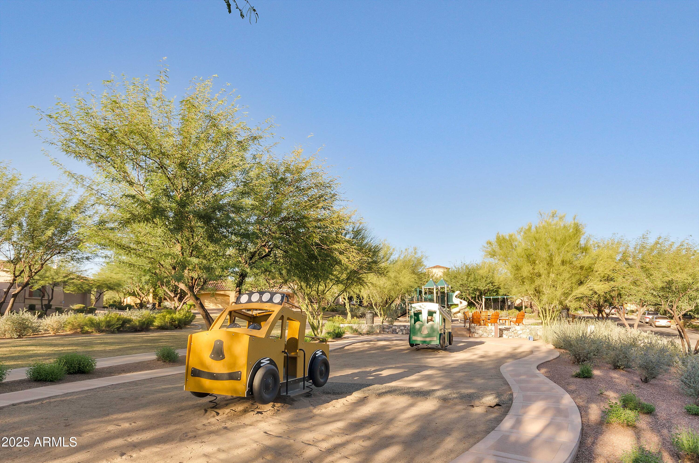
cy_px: 232
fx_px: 378
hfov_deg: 85.5
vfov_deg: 63.0
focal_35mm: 20
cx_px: 350
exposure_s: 1/200
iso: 200
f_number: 7.1
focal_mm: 13
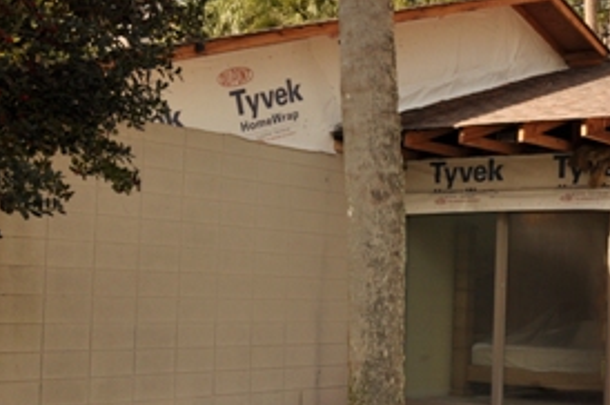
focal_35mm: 63
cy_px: 244
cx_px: 583
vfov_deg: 21.5
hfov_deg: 30.1
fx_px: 1066
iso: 200
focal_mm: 18
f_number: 5.6
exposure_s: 1/800
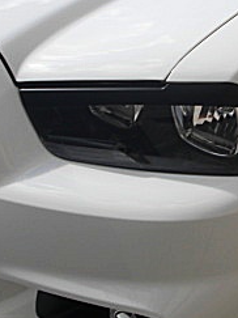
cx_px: 140
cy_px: 102
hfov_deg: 15.5
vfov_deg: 20.6
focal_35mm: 95
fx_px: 872
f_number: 7.9
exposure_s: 1/160
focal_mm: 6.3
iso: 50
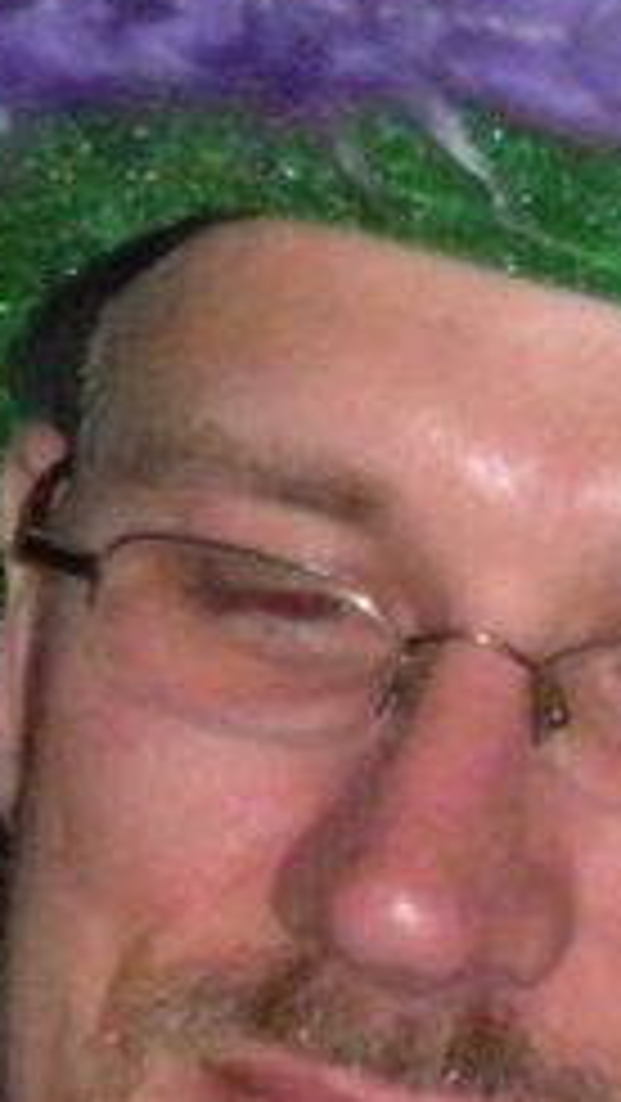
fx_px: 16142
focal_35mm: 552
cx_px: 508
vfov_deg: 3.9
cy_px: 1300
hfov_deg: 2.2
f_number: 5.3
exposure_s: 1/125
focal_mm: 21.2
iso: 800
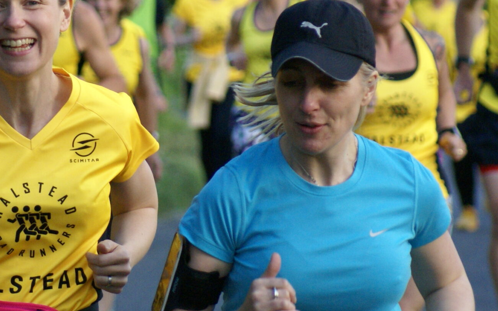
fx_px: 6527
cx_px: 37
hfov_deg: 4.4
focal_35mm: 481
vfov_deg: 2.7
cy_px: 119
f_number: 5.6
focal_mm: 160
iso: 800
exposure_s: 1/500
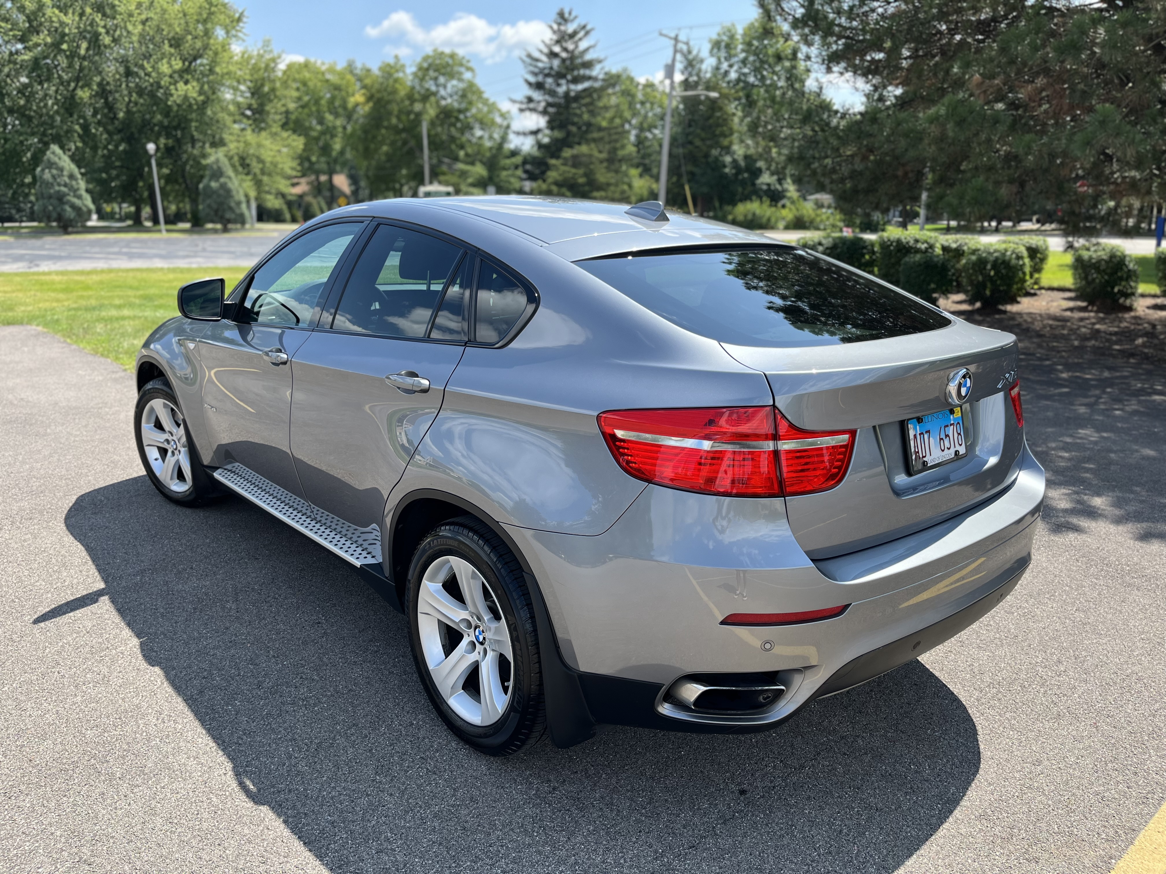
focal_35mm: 26
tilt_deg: -14.9
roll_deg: +1.5
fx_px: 876
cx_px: 583
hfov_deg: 67.3
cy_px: 437
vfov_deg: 53.1
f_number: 1.6
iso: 50
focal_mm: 5.1
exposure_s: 1/1339
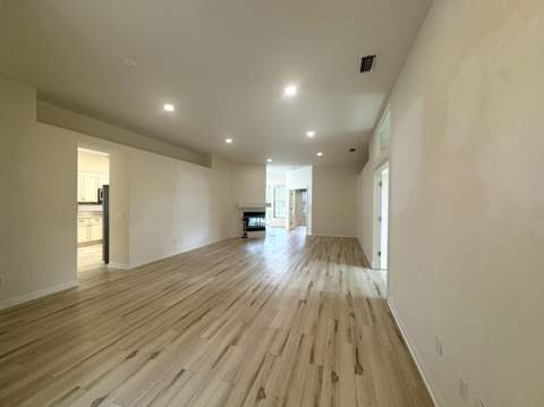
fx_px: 220
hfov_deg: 102.1
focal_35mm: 14
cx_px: 272
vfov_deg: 85.6
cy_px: 204
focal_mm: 2.22
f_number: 2.2
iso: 200
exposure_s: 1/120
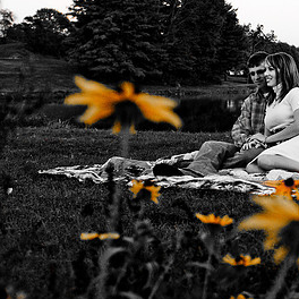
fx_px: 655
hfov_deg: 24.5
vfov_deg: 25.6
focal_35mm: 67
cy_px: 98
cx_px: 304
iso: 250
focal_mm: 24
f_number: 2.8
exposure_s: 1/250
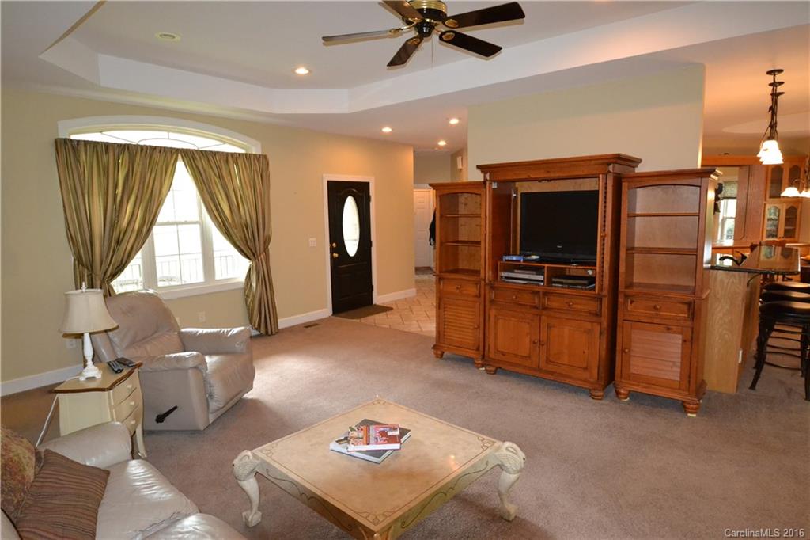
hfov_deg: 85.4
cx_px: 405
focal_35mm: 20
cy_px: 270
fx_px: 439
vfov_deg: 63.2
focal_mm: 13
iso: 3200
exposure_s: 1/60
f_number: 3.8
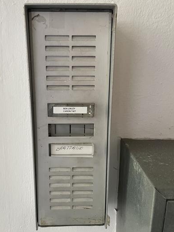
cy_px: 119
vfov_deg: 60.0
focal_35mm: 30
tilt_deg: -13.3
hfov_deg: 46.7
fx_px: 201
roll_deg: -1.2
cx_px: 77
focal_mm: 4.2
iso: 125
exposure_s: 1/87
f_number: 1.6
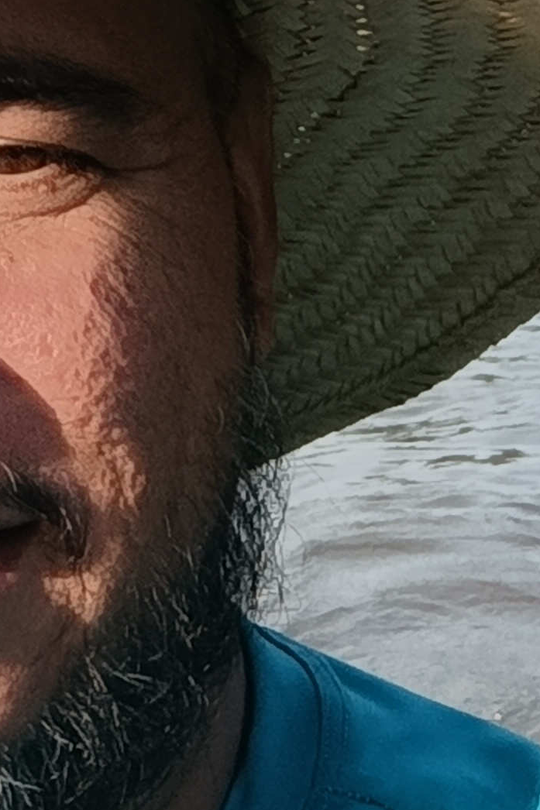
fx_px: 2476
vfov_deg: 18.3
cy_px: 66
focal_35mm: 110
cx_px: -159
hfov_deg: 12.1
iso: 64
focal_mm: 3.27
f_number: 2.4
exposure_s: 1/706
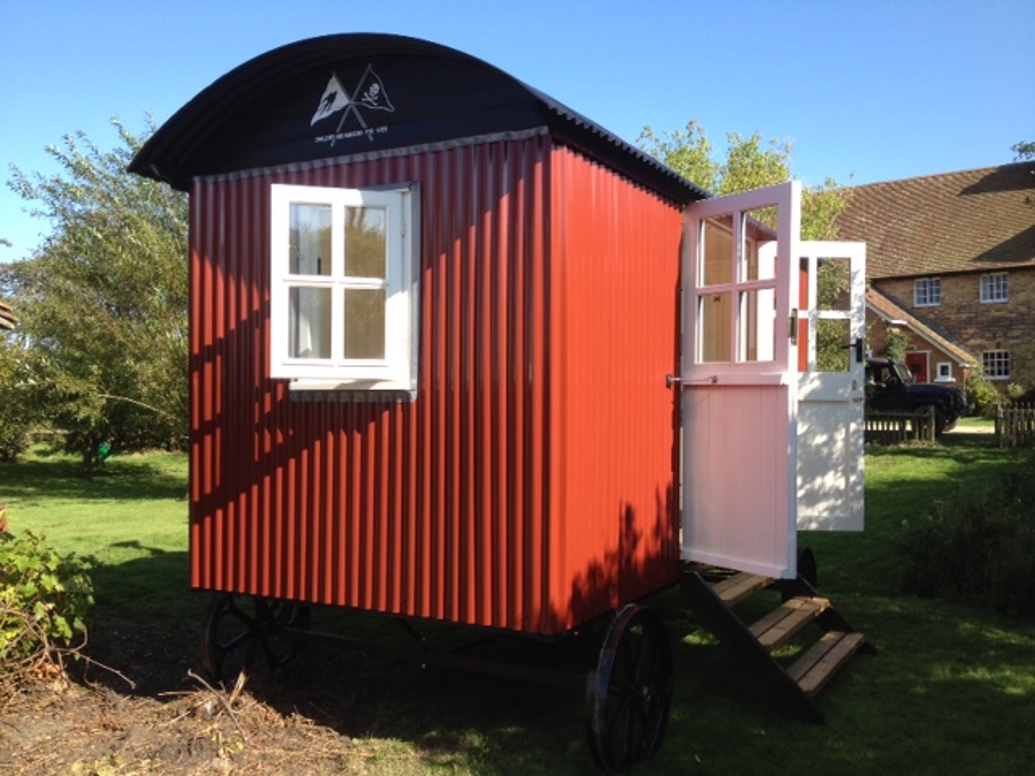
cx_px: 518
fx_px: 1046
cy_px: 388
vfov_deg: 40.7
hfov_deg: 52.6
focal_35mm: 35
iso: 64
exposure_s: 1/657
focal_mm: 4.28
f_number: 2.4
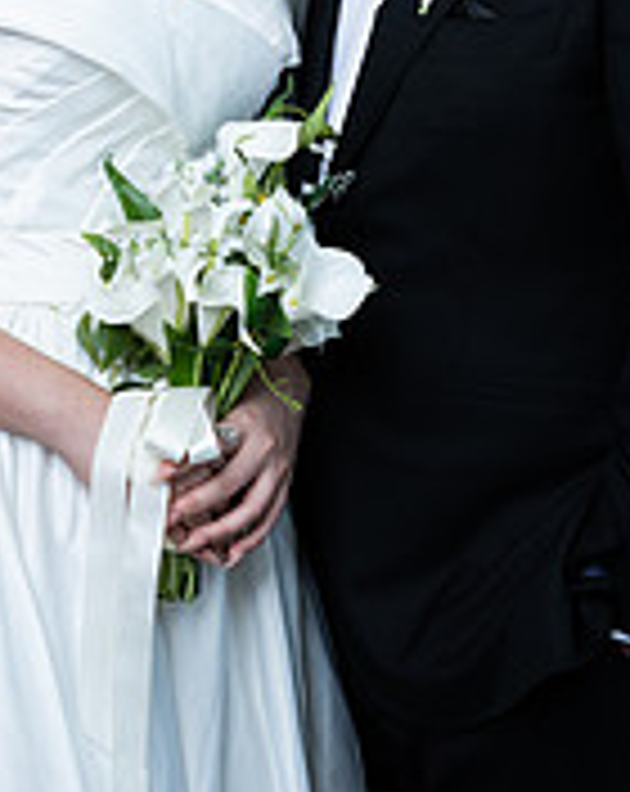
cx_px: 252
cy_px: -18
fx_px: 3438
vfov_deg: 13.0
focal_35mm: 147
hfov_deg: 10.5
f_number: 4.5
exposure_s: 1/160
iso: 200
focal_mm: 61.1
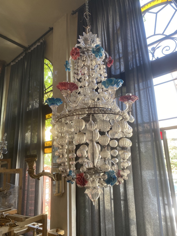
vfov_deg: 67.3
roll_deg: +3.2
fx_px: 177
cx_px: 88
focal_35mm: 26
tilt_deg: +16.9
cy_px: 118
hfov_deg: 53.1
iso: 80
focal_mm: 4.25
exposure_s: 1/100
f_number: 1.8
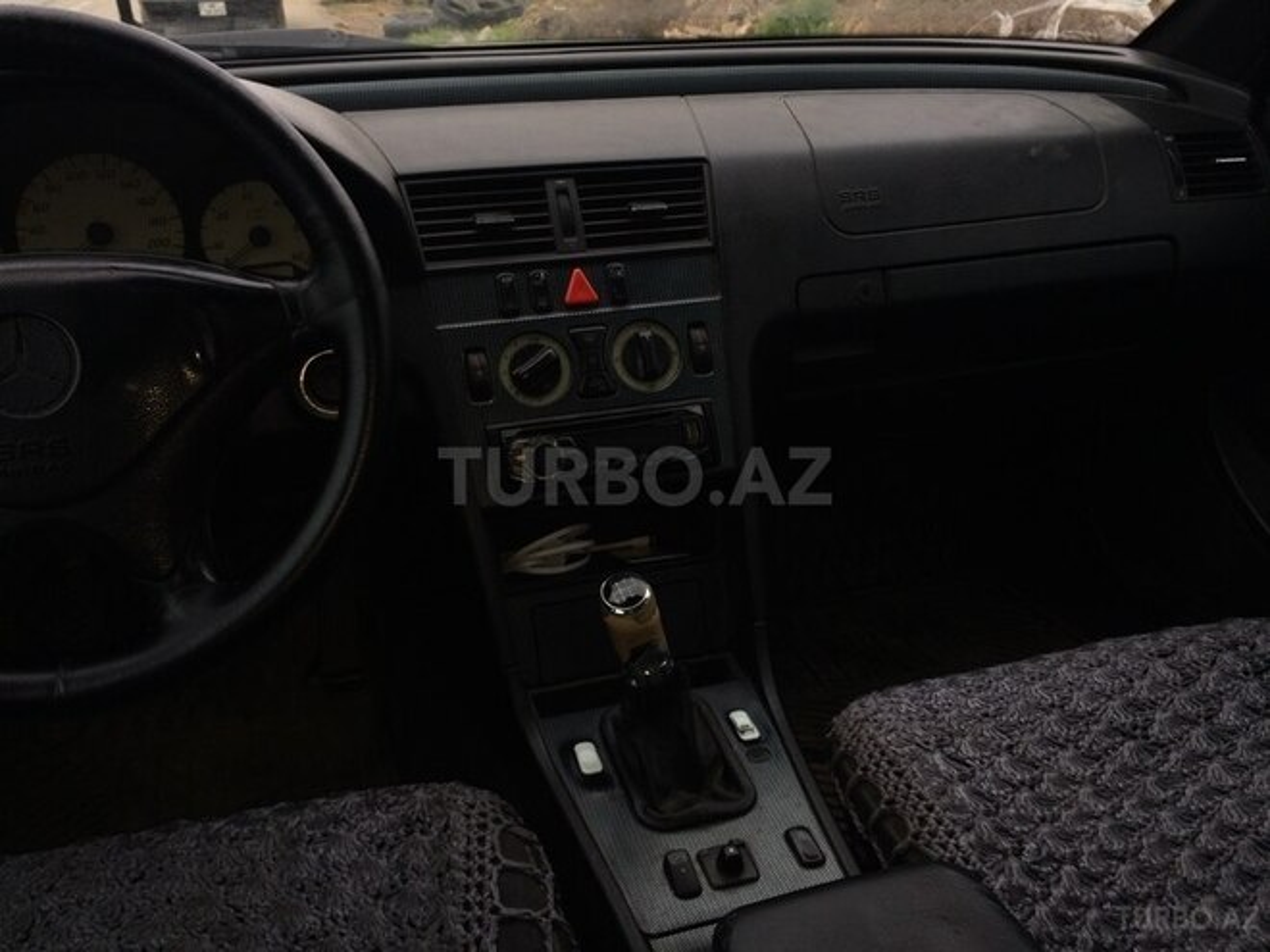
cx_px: 635
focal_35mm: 29
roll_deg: +2.7
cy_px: 476
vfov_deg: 48.2
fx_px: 1064
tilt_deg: -19.2
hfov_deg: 61.7
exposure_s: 1/199
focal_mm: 4.15
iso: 32
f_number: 2.2
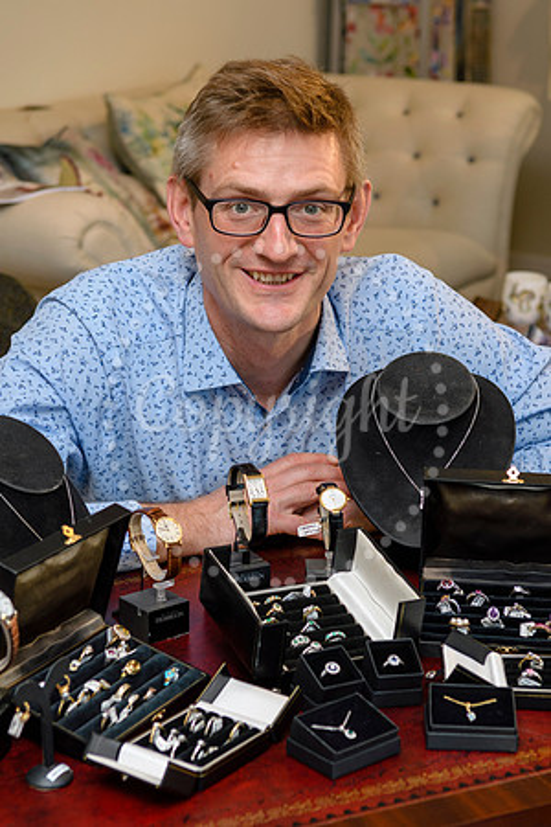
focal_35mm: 78
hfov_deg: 17.5
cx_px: 276
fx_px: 1791
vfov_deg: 26.0
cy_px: 414
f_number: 5
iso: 400
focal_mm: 52
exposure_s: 1/80
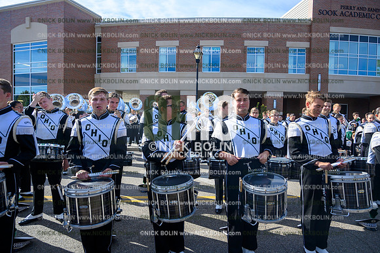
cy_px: 126
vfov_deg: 53.1
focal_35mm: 24
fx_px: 253
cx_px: 190
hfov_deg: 73.8
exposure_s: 1/800
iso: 200
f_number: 5
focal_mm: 24
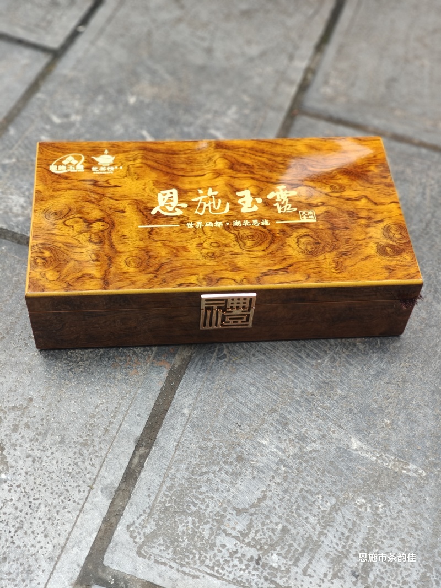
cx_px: 220
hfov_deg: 30.9
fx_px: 799
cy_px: 294
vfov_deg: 40.4
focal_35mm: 47
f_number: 4.5
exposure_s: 1/100
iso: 80
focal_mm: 7.08
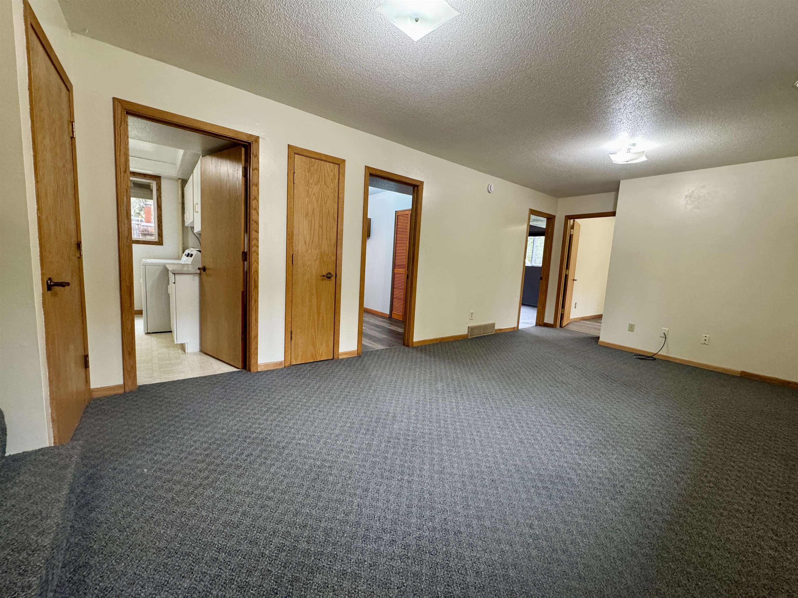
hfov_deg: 102.1
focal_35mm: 14
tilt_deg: -7.1
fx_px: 323
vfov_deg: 85.7
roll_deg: -3.7
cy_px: 299
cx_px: 399
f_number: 2.2
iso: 320
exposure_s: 1/60
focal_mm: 2.22
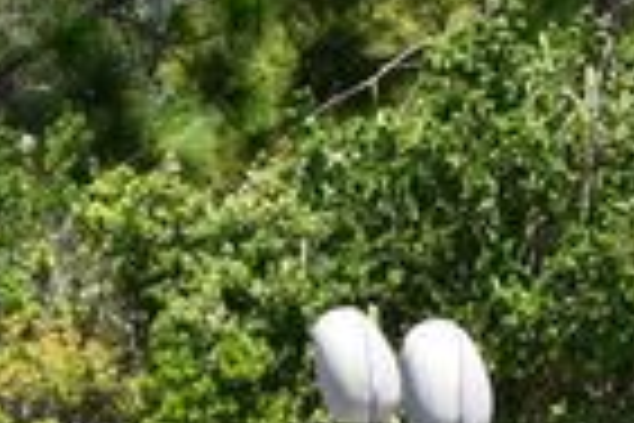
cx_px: 40
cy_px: 549
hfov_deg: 7.5
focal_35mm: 272
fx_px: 4790
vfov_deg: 5.0
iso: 180
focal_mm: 30
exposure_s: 1/250
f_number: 8
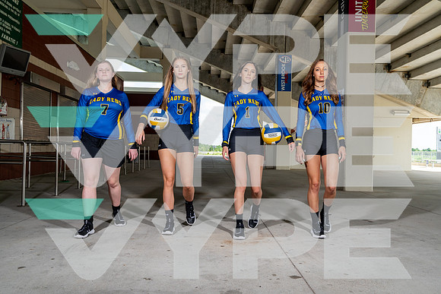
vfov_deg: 41.1
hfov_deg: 58.7
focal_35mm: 32
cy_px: 147
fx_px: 392
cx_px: 220
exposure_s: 1/125
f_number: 8
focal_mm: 32
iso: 100
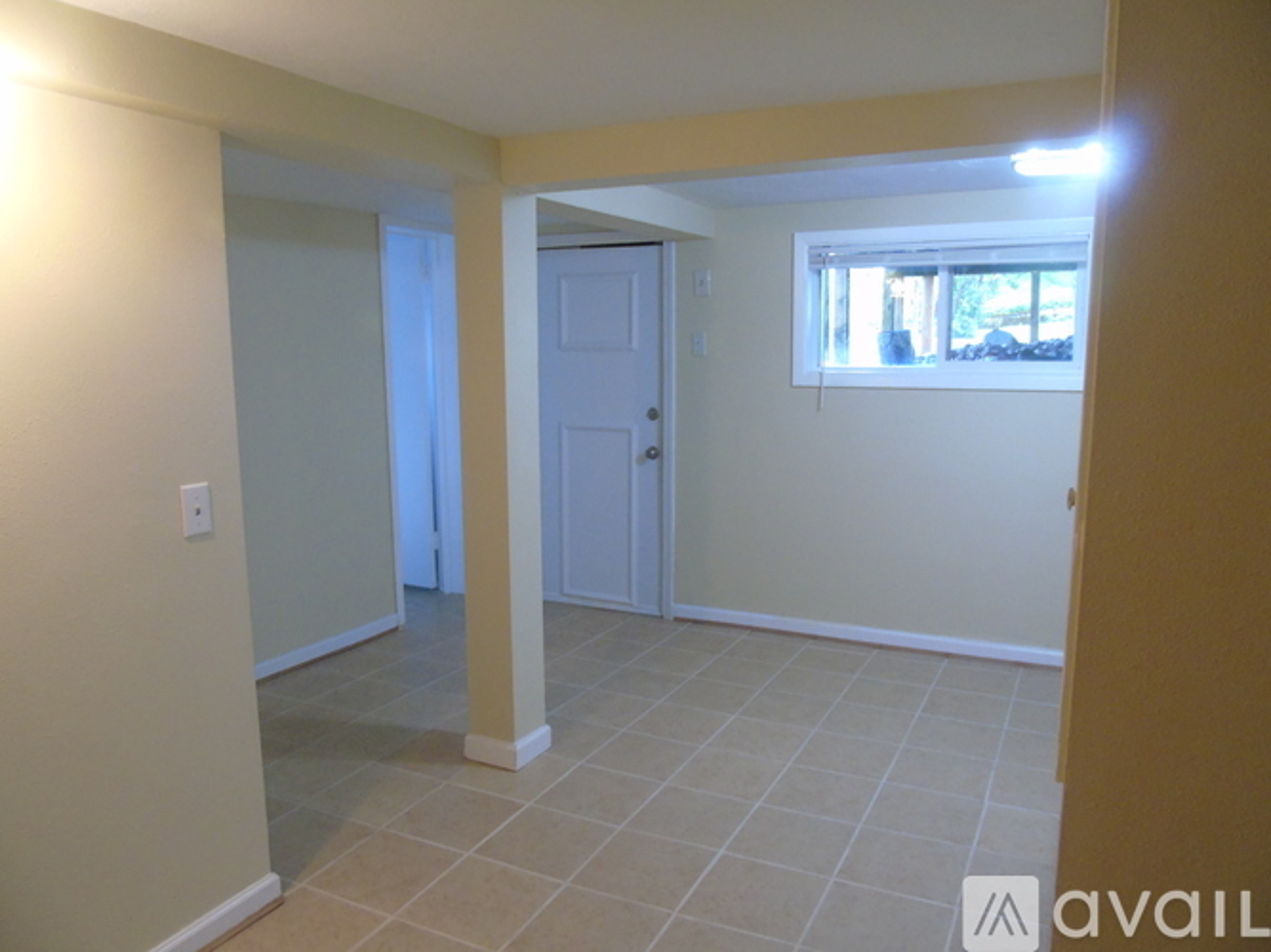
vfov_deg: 54.9
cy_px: 476
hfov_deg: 69.4
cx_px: 636
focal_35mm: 25
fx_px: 918
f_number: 3.4
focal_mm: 4.4
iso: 400
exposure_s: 1/20
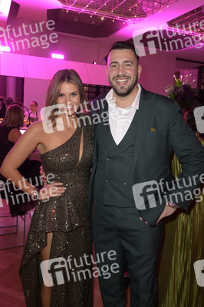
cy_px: 154
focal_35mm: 31
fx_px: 264
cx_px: 102
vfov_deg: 60.3
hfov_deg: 42.3
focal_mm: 31
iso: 2500
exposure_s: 1/100
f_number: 5.6
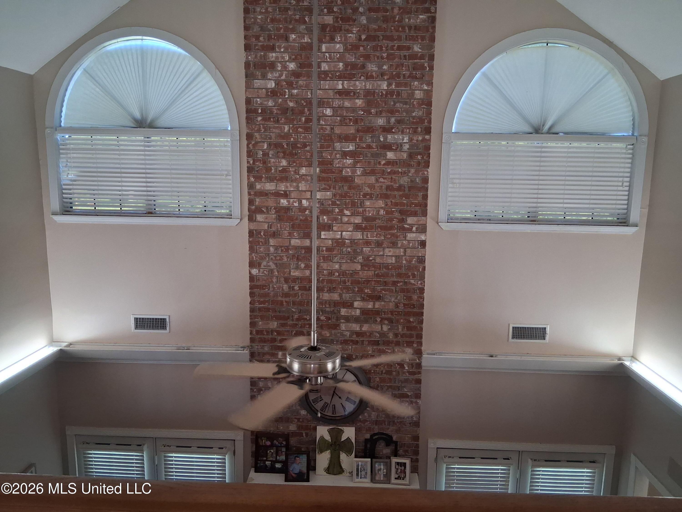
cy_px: 256
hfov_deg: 67.3
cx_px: 341
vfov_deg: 53.1
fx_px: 512
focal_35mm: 26
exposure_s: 1/100
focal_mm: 3.98
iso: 400
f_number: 1.8
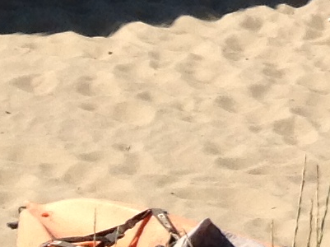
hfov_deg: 8.6
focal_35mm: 226
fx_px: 2153
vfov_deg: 6.2
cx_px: 451
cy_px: -362
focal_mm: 4.28
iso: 50
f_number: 2.4
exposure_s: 1/2016
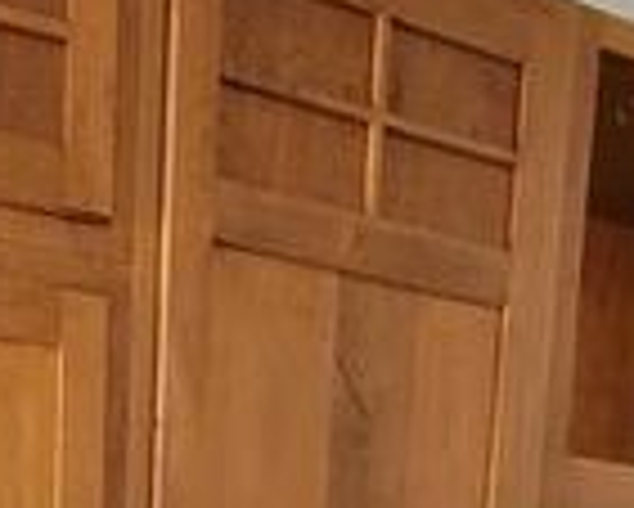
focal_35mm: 60
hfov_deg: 28.2
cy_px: 1050
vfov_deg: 17.3
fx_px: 1127
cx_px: -90
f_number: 2.2
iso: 320
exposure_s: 1/60
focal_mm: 2.2
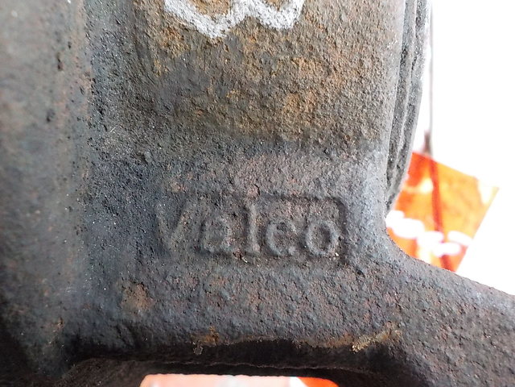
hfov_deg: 60.0
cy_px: 194
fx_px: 446
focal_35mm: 30
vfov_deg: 46.8
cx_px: 258
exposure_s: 1/25
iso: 800
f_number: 3.3
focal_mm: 4.1
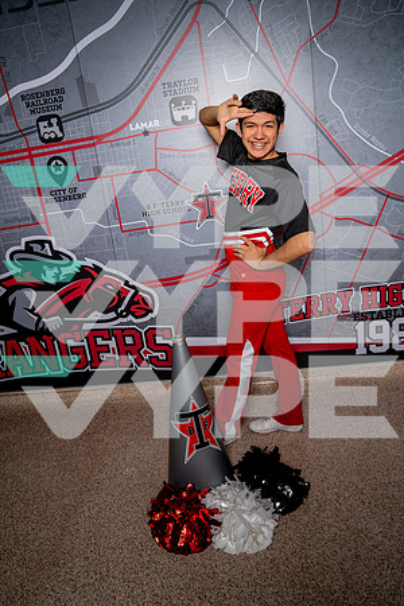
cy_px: 303
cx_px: 202
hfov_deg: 49.6
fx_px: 438
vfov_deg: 69.4
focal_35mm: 26
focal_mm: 26
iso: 100
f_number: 4.5
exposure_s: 1/250
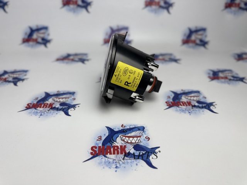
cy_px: 92
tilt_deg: -32.2
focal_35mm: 24
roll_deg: -1.7
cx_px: 124
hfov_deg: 71.6
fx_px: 171
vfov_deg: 56.8
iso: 80
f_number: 1.78
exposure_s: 1/353
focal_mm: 6.76
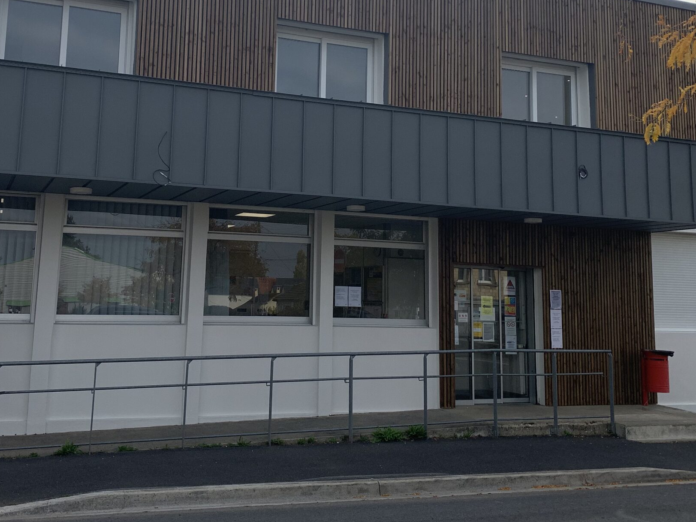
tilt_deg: +9.3
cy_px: 169
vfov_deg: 34.8
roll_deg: -1.7
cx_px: 312
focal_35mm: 41
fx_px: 825
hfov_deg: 45.7
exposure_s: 1/2994
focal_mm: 4.25
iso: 25
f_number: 1.8
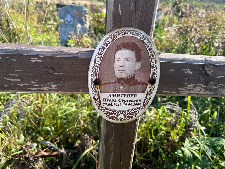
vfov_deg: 53.1
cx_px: 112
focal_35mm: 26
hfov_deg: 67.3
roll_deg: -3.4
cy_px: 84
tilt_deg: -27.7
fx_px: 169
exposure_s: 1/1224
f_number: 1.5
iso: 50
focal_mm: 5.7
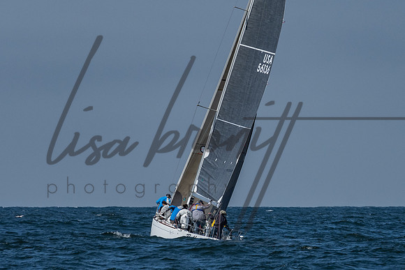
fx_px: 5406
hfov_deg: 4.3
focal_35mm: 480
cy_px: 93
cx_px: 233
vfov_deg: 2.9
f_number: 6.3
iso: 200
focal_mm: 200
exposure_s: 1/2500
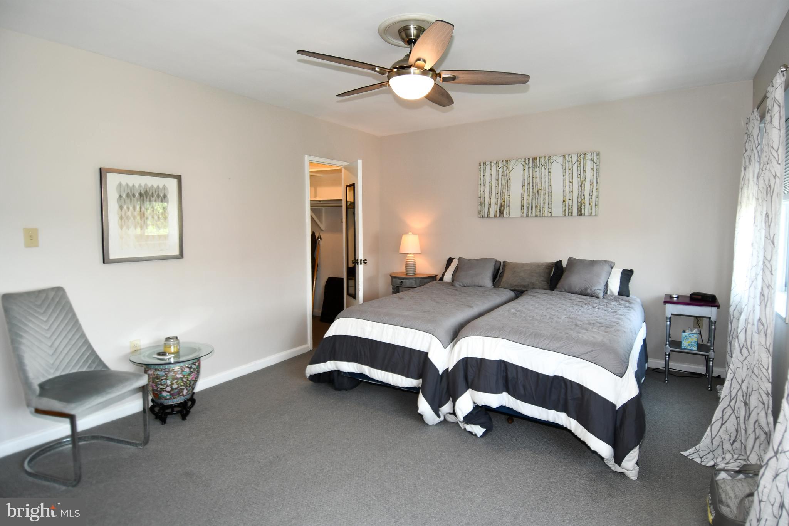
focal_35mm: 18
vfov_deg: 67.4
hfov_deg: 90.0
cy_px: 263
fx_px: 394
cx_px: 394
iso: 320
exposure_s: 1/60
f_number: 4
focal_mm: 12
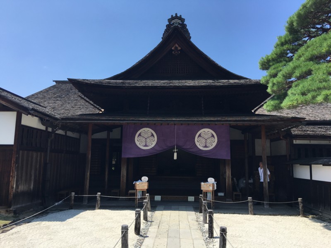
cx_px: 166
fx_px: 277
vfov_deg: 48.2
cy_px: 124
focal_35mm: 29
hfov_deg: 61.7
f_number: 2.2
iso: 25
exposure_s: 1/1166
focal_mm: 4.15
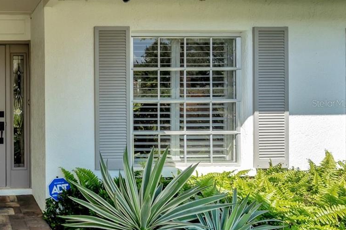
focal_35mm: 30
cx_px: -17
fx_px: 288
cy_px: 103
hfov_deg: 48.2
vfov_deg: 43.5
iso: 250
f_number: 9
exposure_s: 1/200
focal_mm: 14
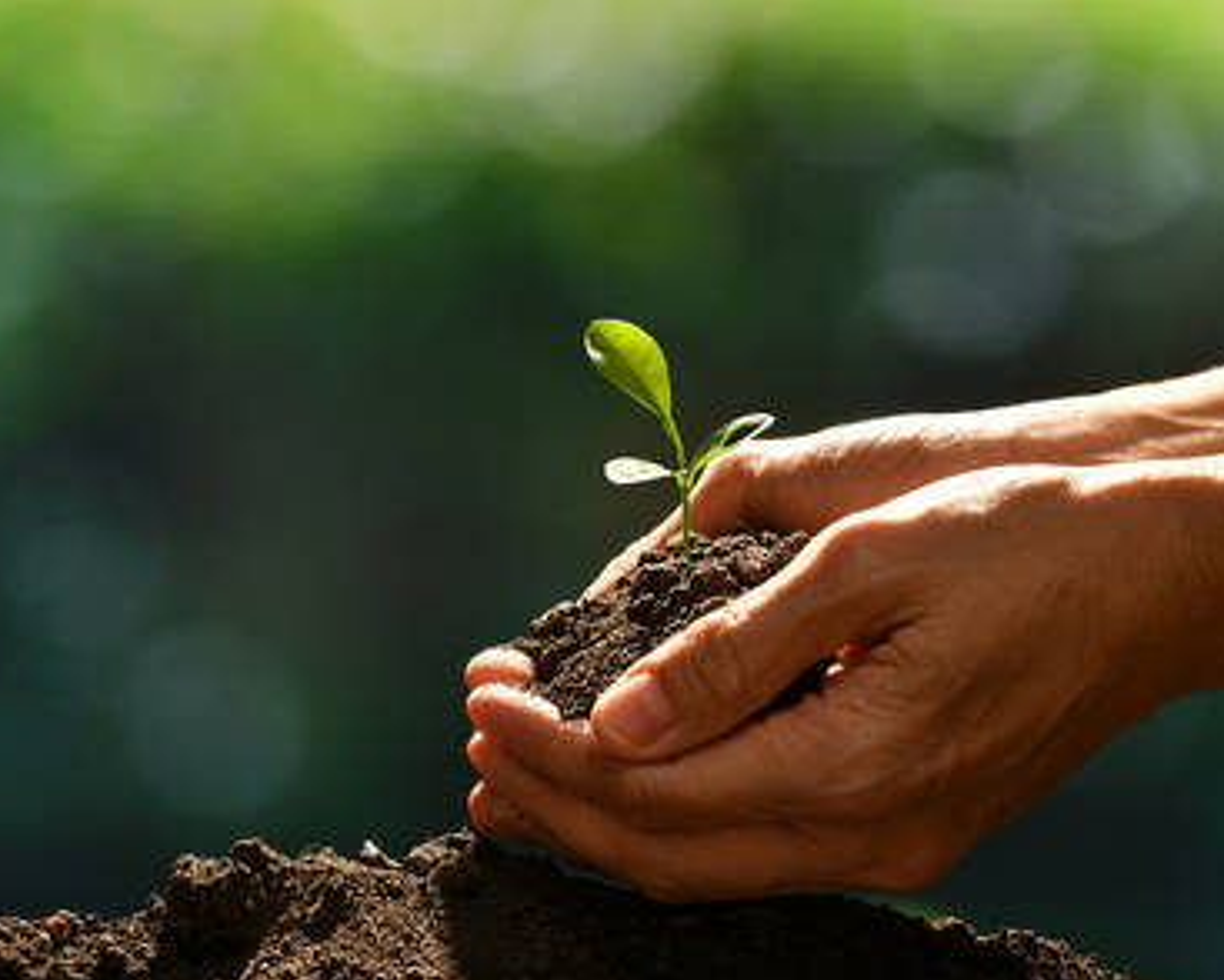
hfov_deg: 27.5
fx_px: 2501
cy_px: 497
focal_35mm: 69
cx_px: 554
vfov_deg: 22.2
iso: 200
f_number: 16
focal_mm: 60
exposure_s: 1/125
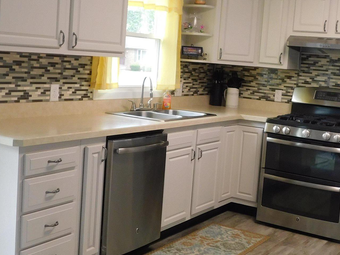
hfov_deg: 34.9
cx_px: 187
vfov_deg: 26.5
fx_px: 540
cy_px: 115
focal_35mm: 55
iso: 140
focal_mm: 4
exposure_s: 1/30
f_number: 3
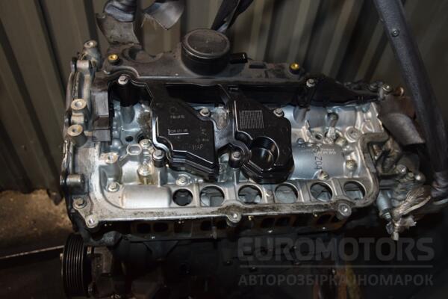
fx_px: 392
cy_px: 150
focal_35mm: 32
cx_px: 224
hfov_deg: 59.5
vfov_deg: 41.7
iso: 800
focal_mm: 21
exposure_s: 1/60
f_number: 5
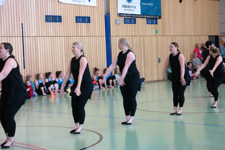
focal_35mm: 77
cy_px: 75
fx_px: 481
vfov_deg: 17.7
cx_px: 112
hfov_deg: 26.3
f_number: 4
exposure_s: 1/80
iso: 800
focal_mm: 50
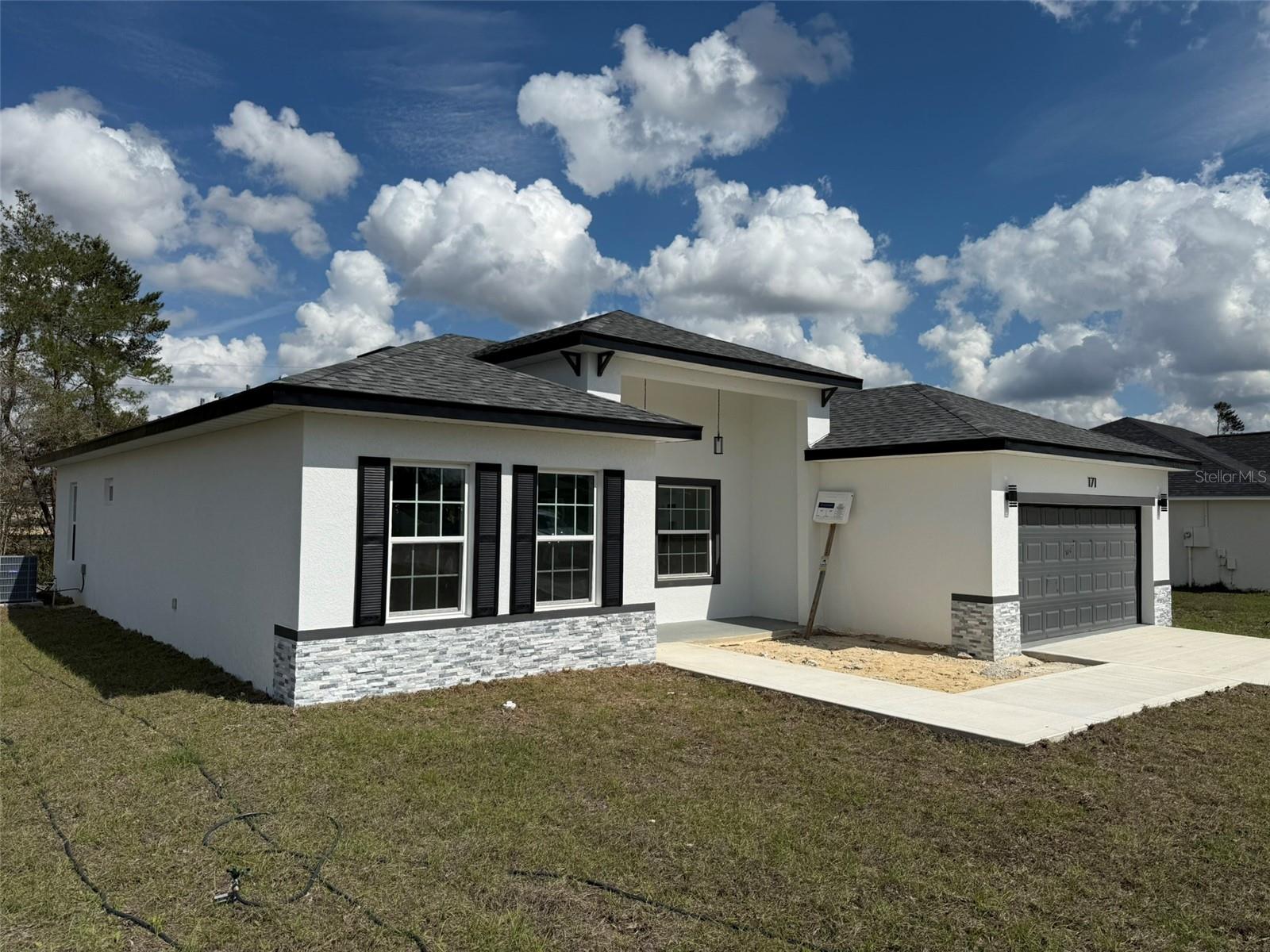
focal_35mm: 24
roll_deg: -0.4
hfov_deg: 71.6
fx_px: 881
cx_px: 635
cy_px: 476
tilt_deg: +3.4
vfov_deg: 56.8
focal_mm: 6.76
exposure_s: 1/14286
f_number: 1.78
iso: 80
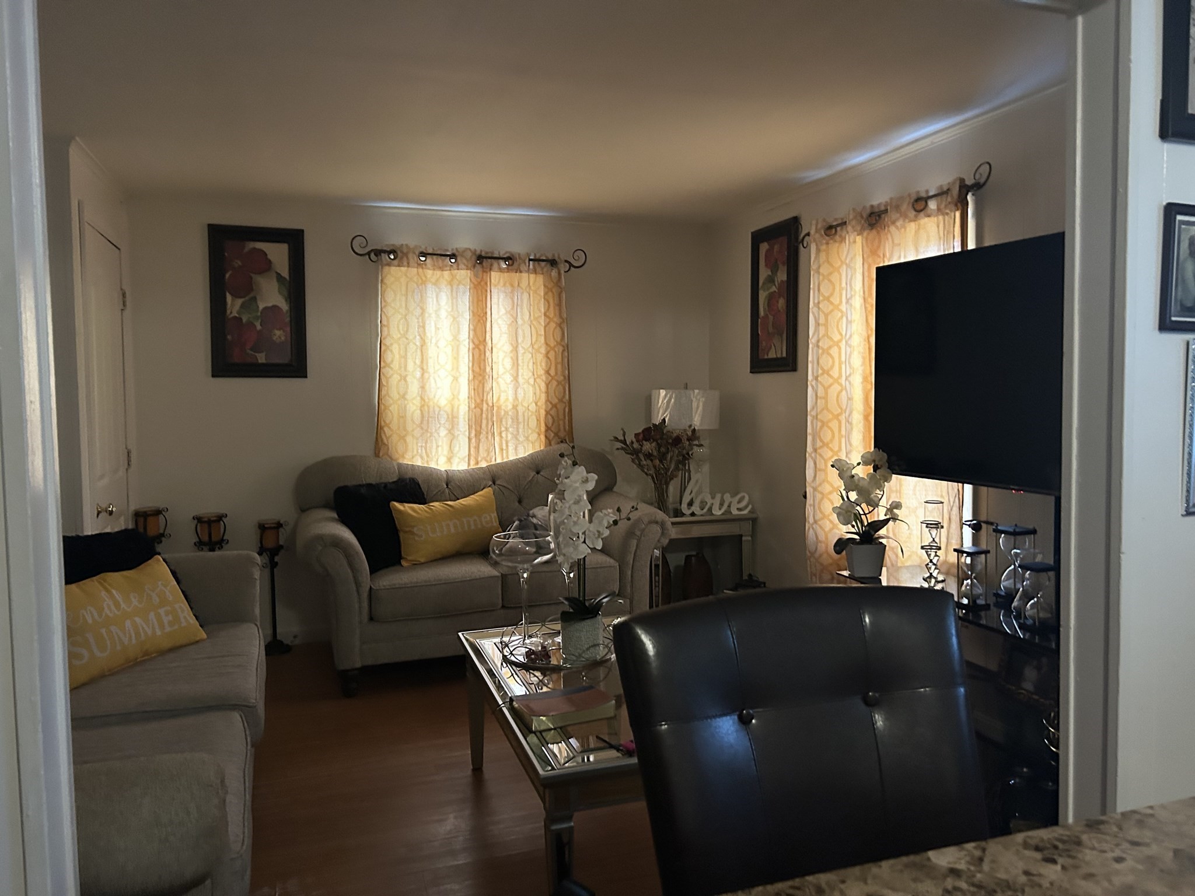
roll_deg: +1.1
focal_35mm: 26
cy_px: 448
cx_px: 598
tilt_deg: -3.2
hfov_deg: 67.3
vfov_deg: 53.1
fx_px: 898
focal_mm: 5.7
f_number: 1.5
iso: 500
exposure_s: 1/30
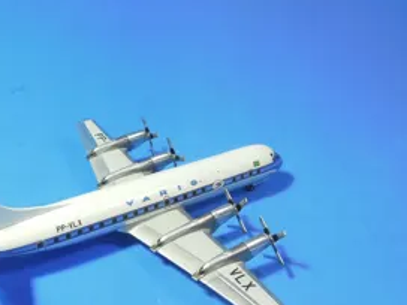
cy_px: 218
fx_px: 435
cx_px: 135
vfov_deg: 38.0
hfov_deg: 49.2
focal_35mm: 37
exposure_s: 1/100
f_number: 2.8
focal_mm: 4.3
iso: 160
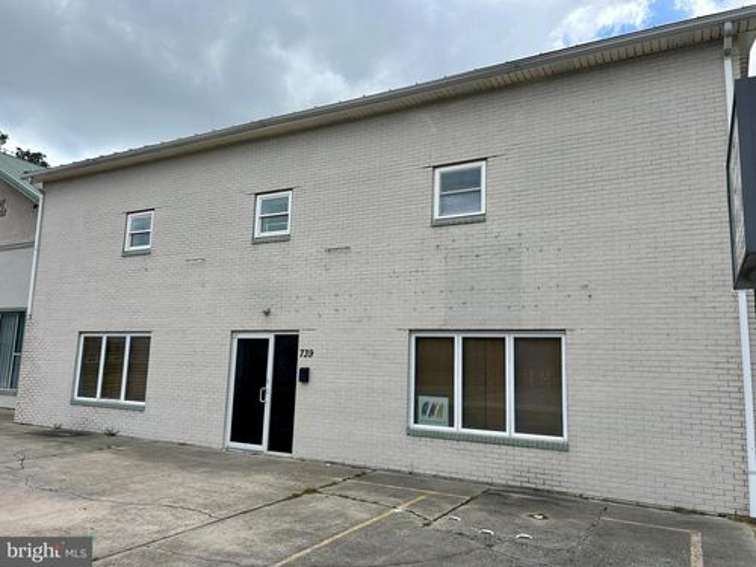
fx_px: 568
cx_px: 378
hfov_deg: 67.3
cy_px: 284
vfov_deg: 53.1
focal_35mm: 26
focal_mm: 5.7
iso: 50
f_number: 1.5
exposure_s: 1/2841
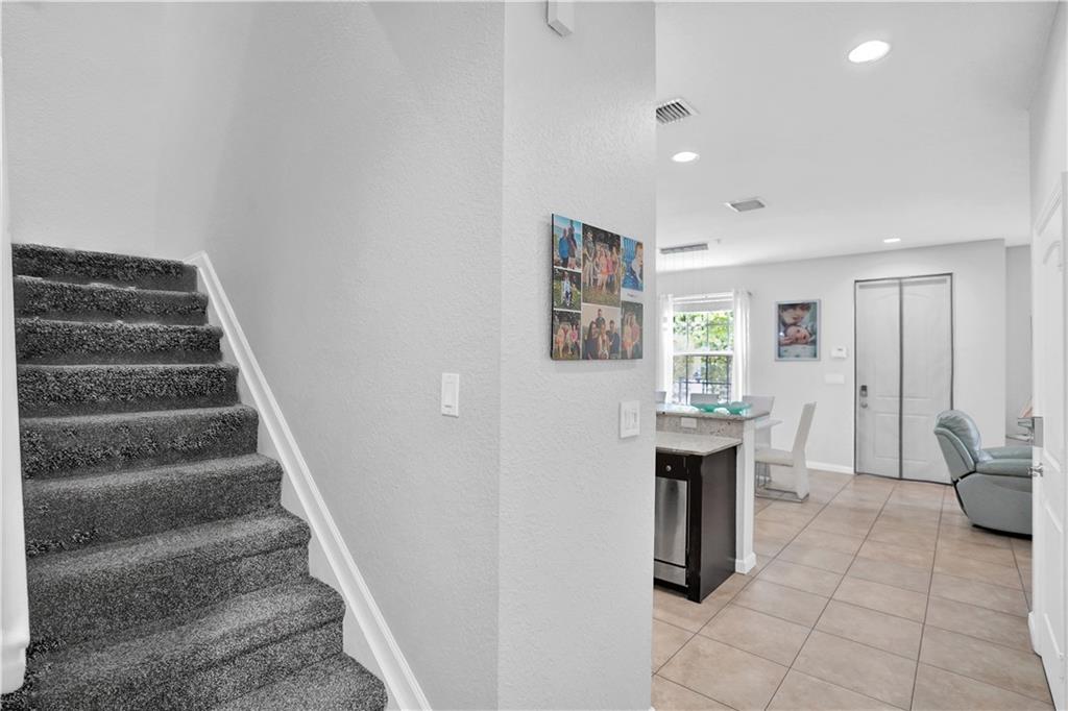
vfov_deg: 73.7
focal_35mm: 16
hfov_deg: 96.8
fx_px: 474
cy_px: 356
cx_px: 534
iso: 1600
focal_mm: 16
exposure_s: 1/125
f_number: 2.8
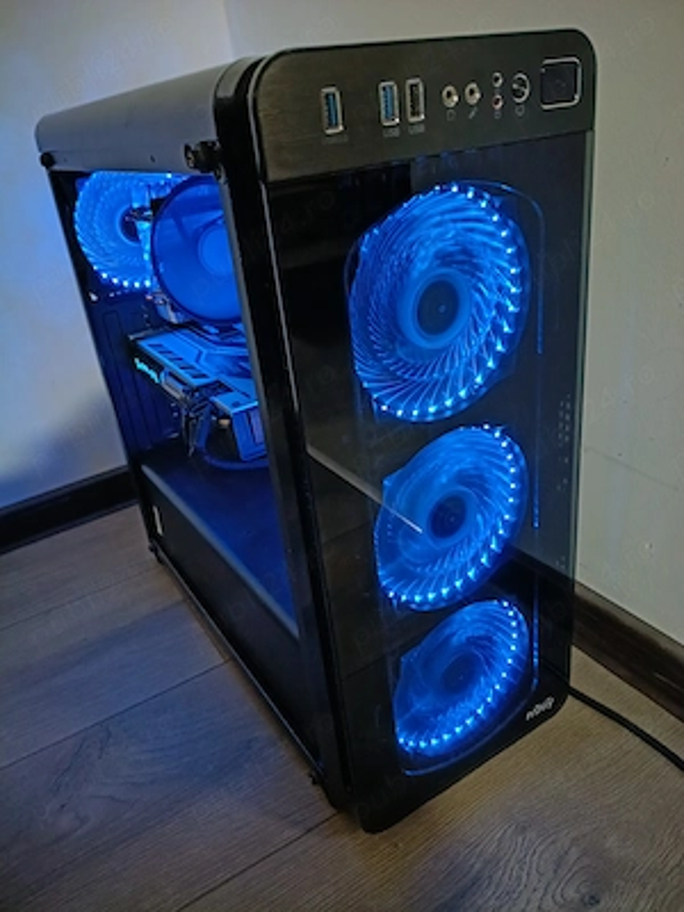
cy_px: 456
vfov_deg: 67.3
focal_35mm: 26
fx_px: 685
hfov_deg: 53.1
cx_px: 342
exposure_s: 1/14.3
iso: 3433
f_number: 1.8
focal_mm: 4.81
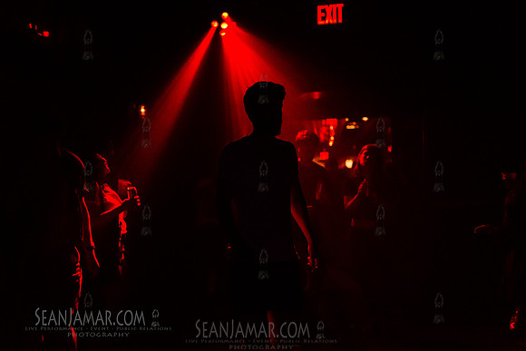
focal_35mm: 35
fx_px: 511
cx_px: 263
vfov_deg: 37.9
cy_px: 176
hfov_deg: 54.4
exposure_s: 1/125
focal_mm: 35
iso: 5000
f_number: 2.2
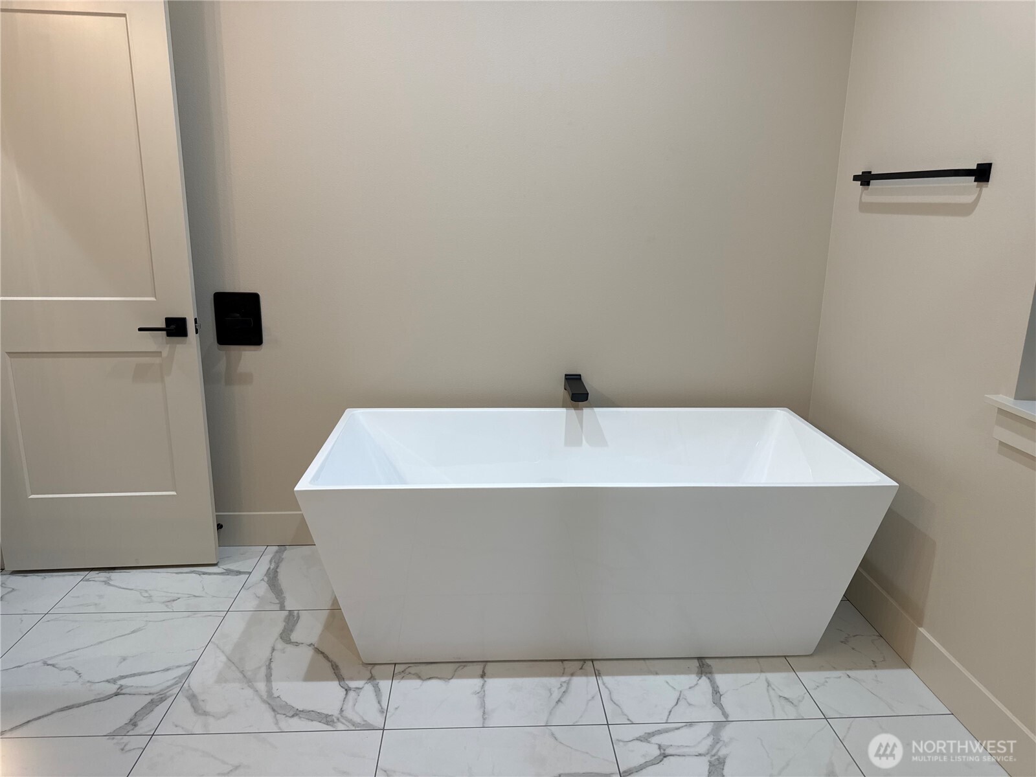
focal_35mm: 24
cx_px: 518
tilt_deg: -14.0
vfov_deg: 56.8
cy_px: 388
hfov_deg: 71.6
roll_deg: -0.5
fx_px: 718
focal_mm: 6.76
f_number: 1.78
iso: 100
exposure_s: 1/120
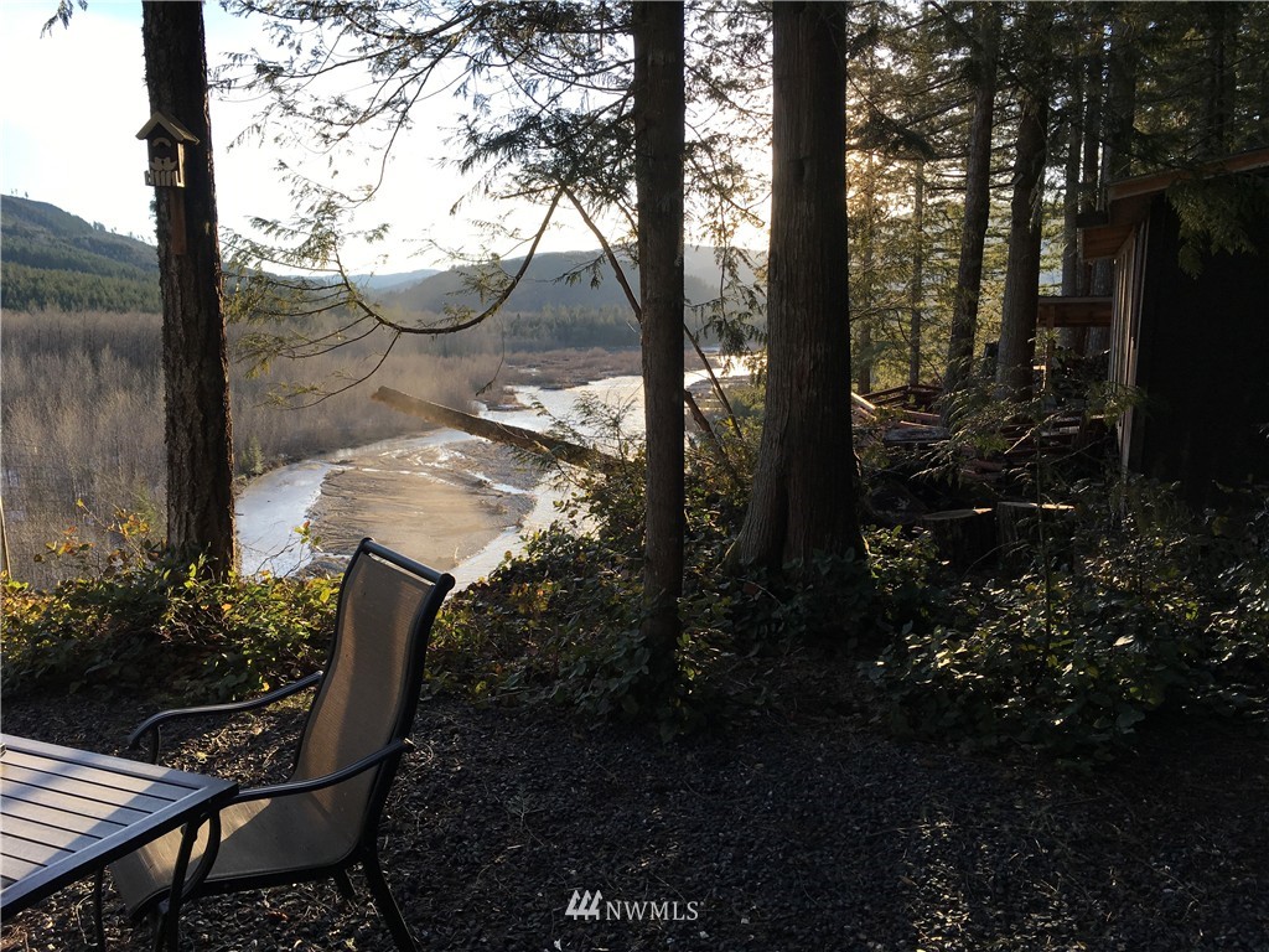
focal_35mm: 29
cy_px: 476
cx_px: 634
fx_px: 1063
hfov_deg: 61.7
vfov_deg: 48.2
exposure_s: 1/413
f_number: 2.2
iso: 25
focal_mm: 4.15
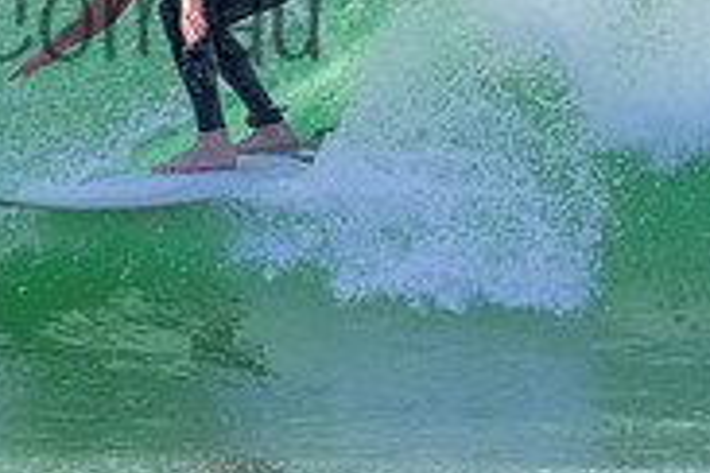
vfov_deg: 0.5
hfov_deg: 0.8
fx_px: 50031
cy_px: -29
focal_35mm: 2537
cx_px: -89
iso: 3200
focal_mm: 800
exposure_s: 1/2000
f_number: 11
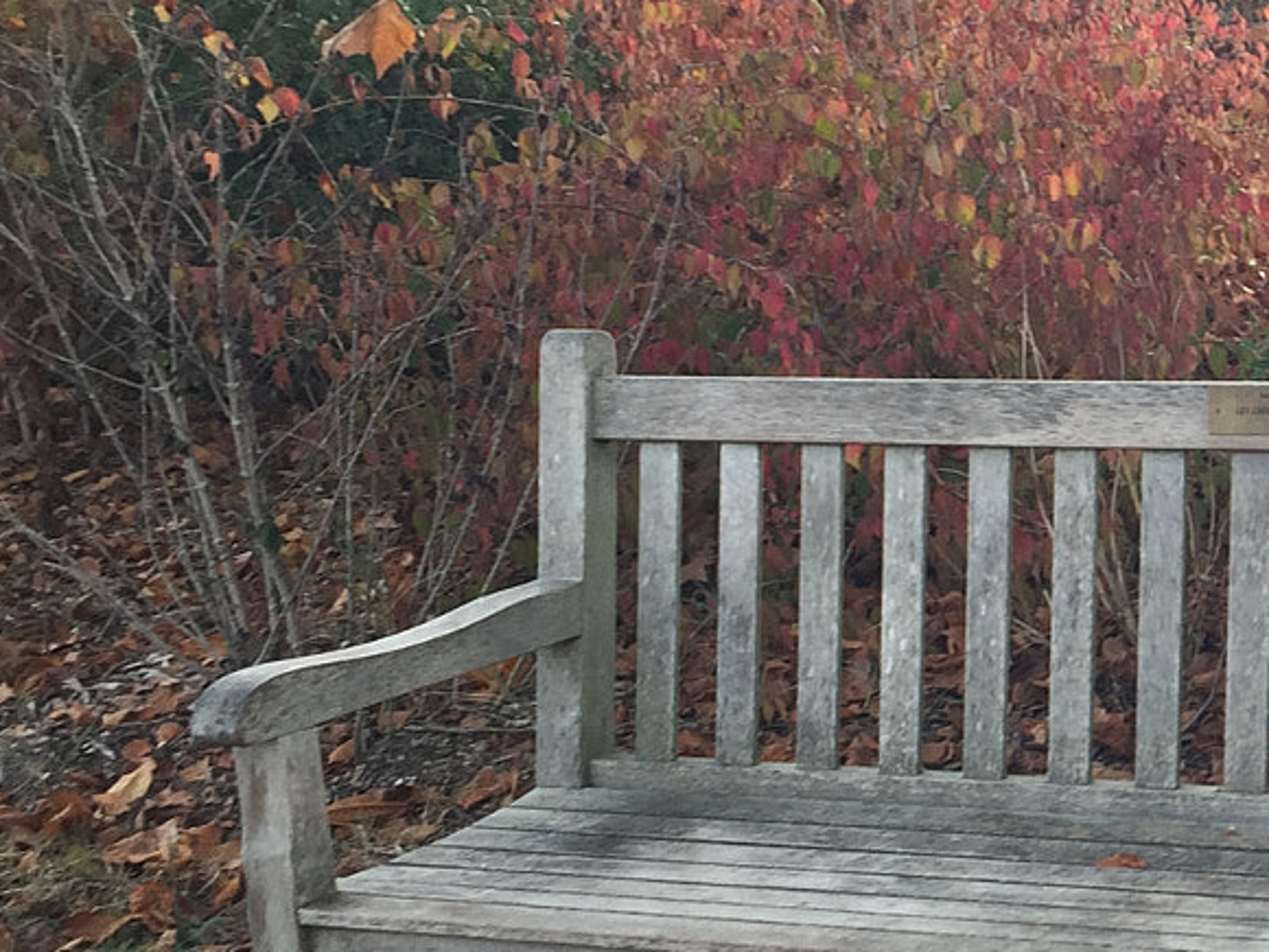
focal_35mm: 80
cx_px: 1492
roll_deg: +1.4
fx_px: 2933
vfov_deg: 18.3
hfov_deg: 22.6
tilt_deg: -12.7
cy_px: 724
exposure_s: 1/50
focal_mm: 4.15
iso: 32
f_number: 2.2
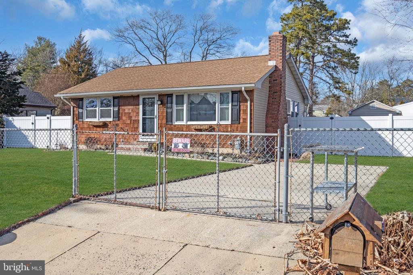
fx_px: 402
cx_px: 206
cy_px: 138
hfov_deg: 54.4
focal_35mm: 35
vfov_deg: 37.9
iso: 200
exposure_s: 1/500
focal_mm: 35
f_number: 8
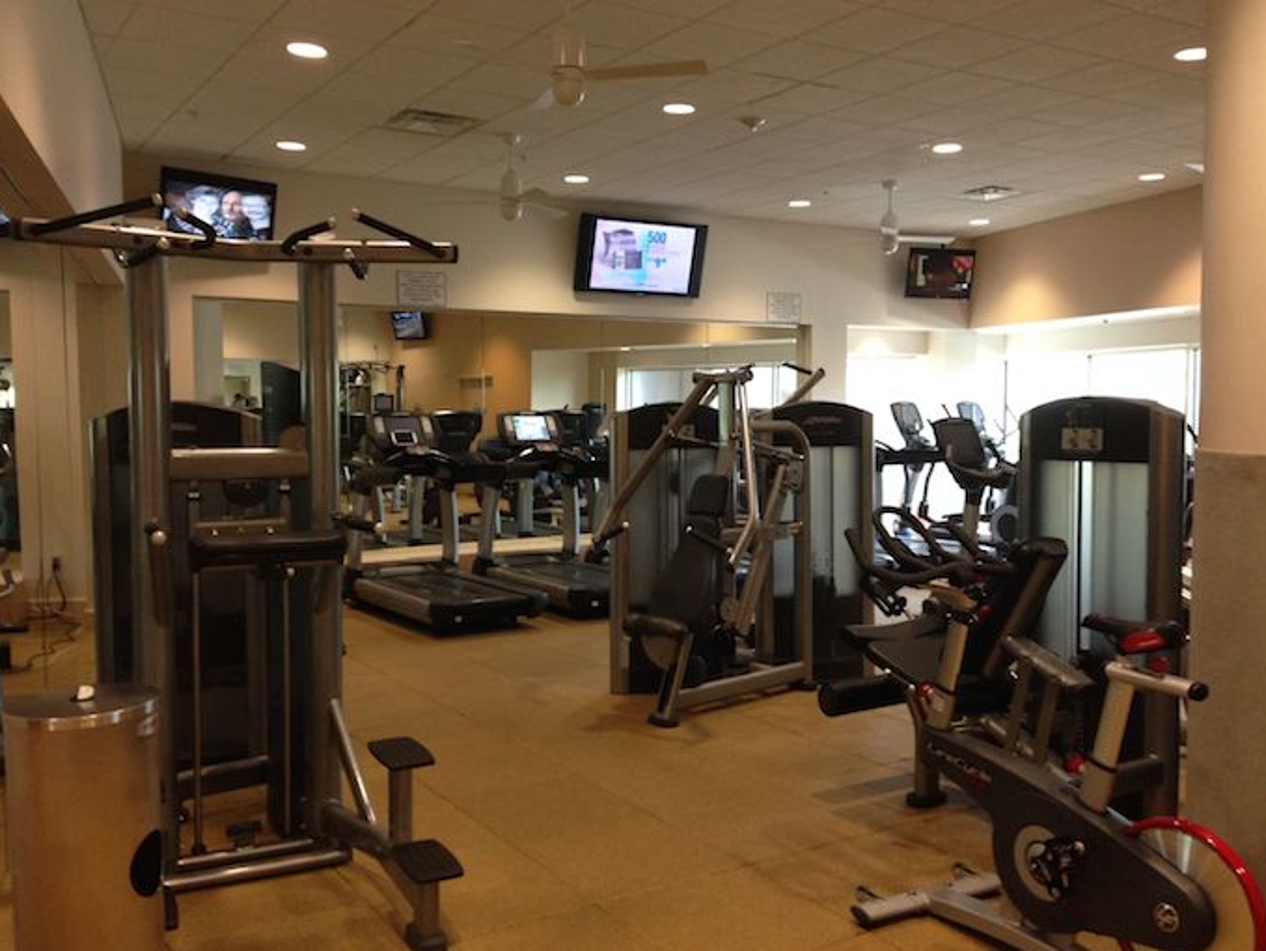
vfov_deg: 41.8
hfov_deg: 53.9
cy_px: 475
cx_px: 632
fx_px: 1244
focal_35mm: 34
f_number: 2.4
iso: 160
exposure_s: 1/20
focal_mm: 4.12
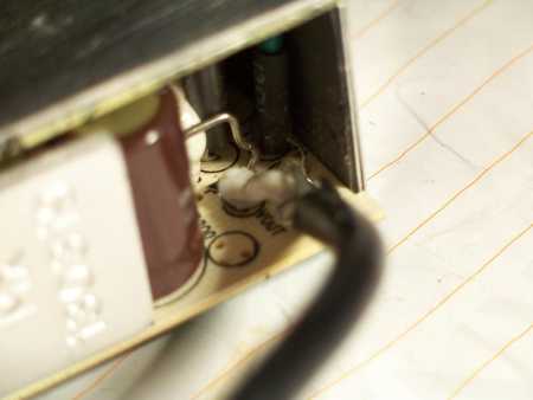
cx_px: 266
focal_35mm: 102
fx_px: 1571
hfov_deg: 19.3
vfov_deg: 14.5
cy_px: 200
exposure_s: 1/125
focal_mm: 17.5
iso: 80
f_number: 4
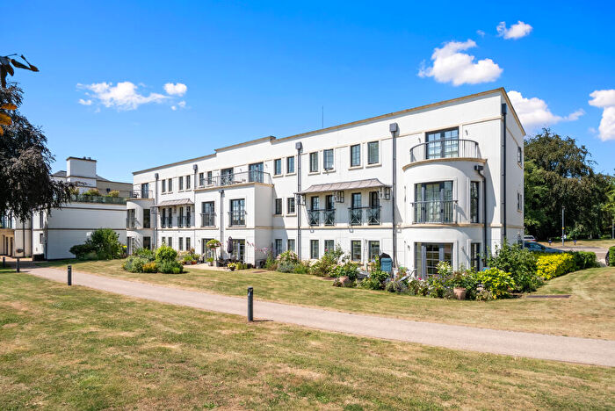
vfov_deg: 64.7
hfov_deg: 86.9
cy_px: 206
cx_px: 308
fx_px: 325
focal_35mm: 19
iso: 250
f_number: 7.1
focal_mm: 19
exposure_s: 1/1250
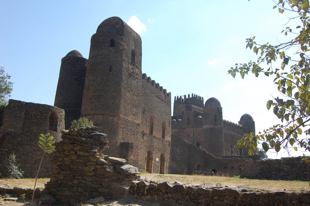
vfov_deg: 36.8
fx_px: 310
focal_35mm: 36
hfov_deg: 53.2
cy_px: 103
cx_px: 155
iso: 200
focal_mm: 24
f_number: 8
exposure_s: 1/250
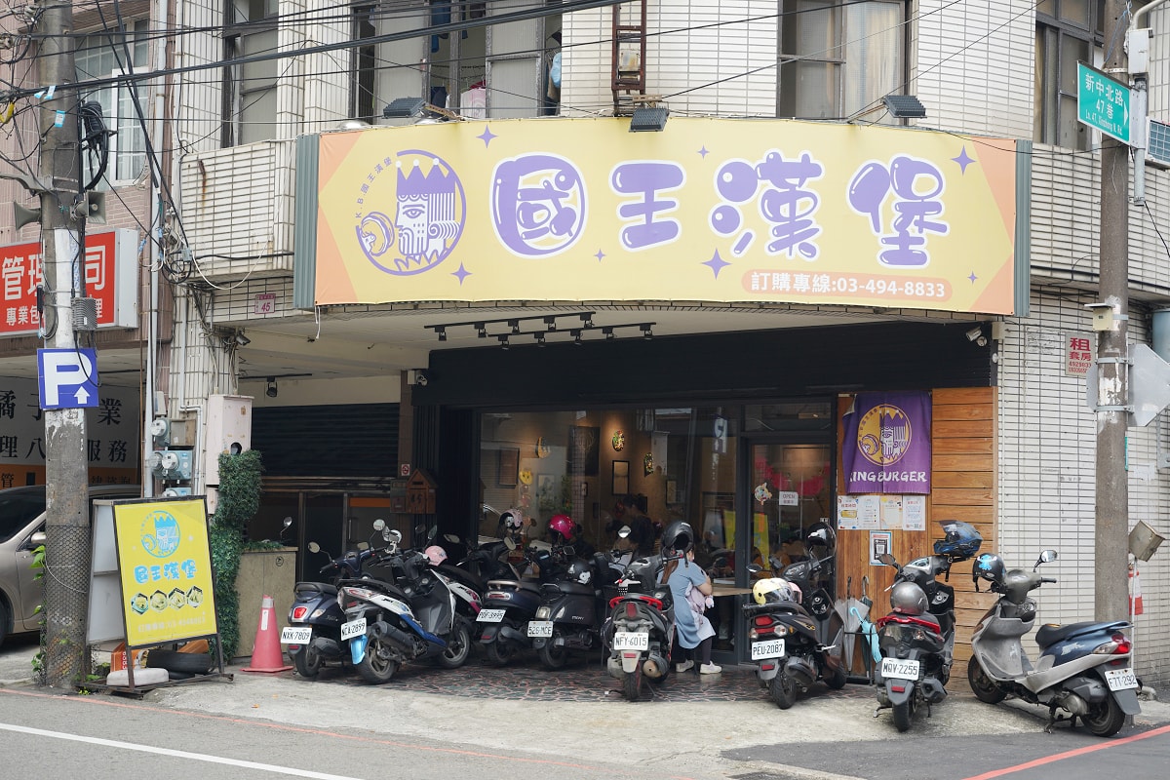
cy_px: 390
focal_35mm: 50
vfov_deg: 27.0
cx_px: 585
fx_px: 1625
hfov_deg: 39.6
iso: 160
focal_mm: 50
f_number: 4
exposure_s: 1/160
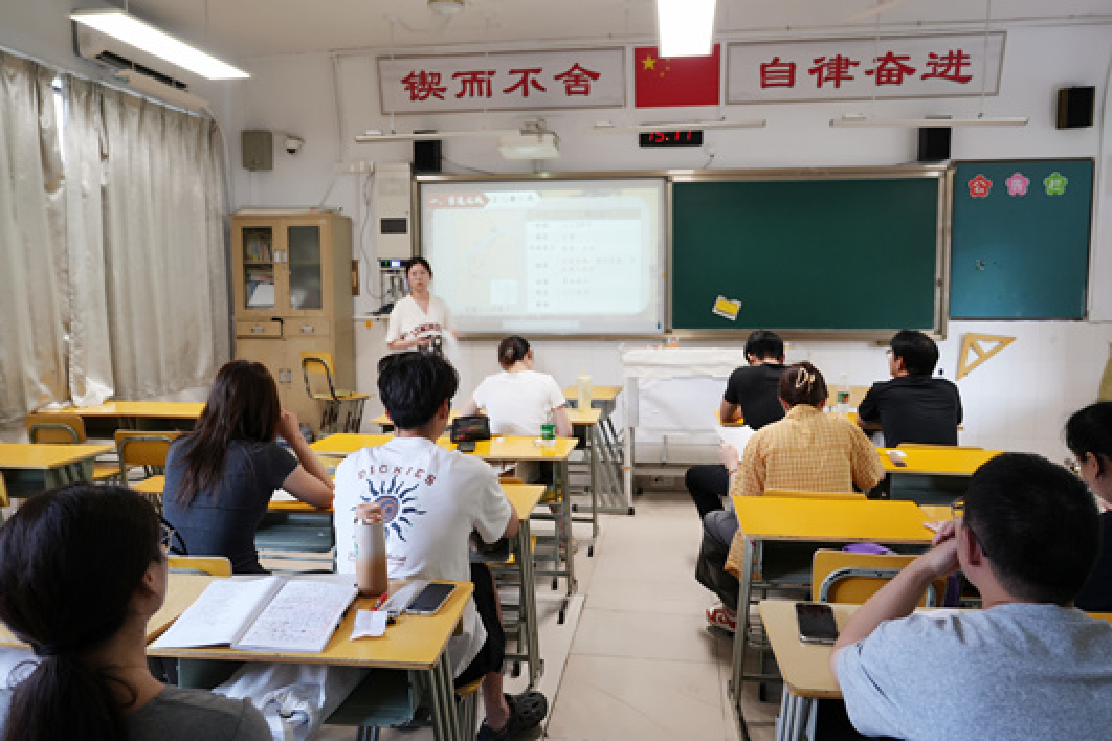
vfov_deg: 49.5
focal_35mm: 26
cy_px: 354
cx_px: 570
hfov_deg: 69.4
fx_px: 803
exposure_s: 1/30
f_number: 4
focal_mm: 23
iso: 320
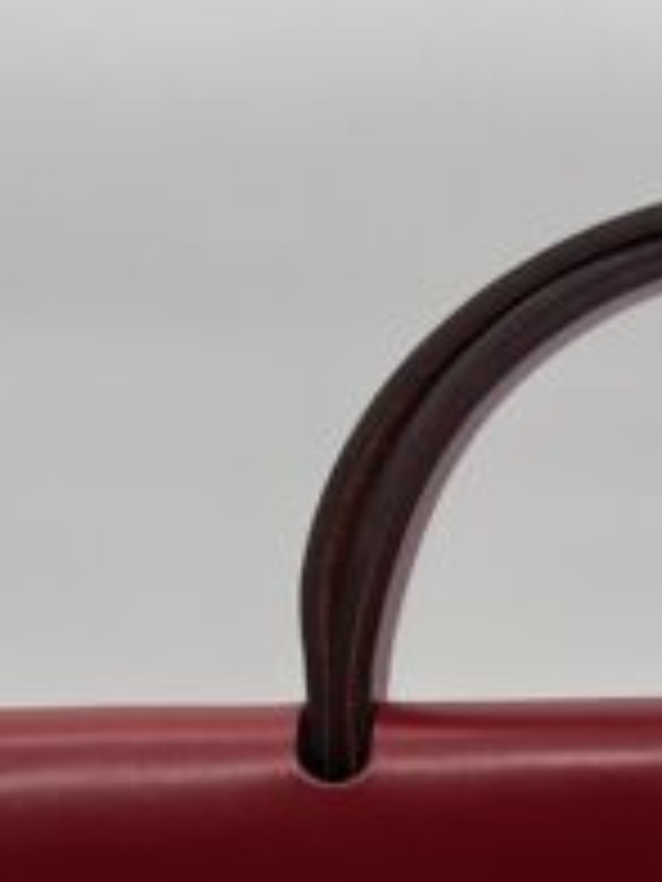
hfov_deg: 10.7
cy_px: 1179
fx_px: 3468
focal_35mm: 136
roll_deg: +0.3
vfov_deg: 13.9
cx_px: 851
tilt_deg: -9.0
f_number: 1.5
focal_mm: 5.7
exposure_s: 1/133
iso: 32
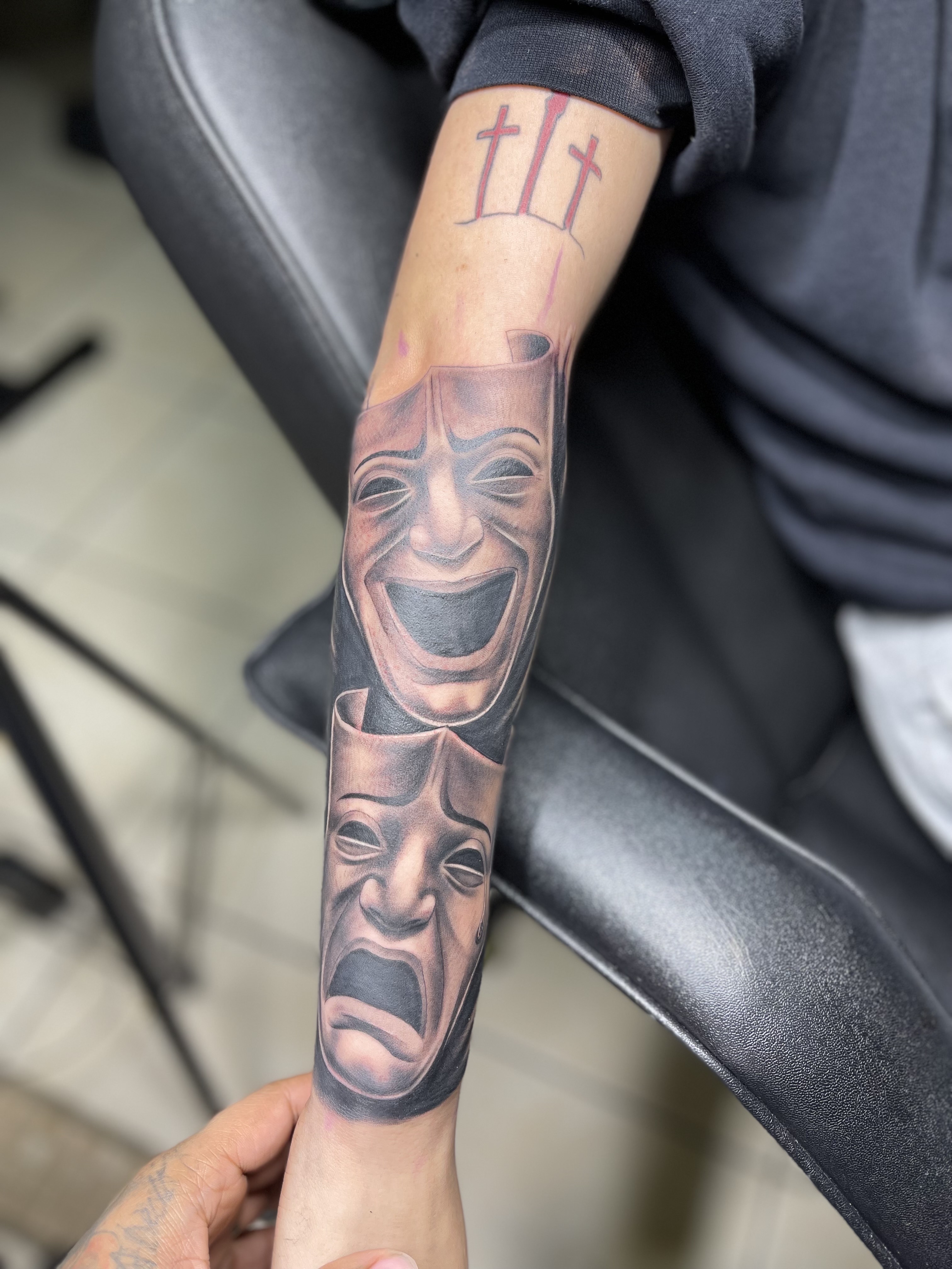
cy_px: 634
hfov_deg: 53.1
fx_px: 953
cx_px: 476
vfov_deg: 67.3
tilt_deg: -52.2
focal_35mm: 26
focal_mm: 5.1
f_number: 1.6
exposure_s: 1/60
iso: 64
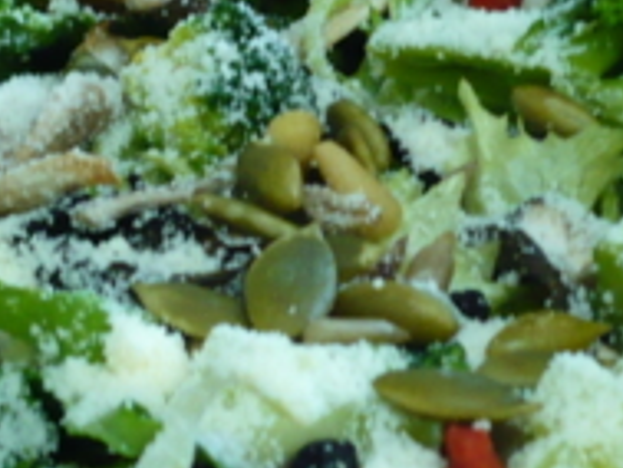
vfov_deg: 10.0
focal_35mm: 148
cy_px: 155
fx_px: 2665
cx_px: 340
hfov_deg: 13.3
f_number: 2.8
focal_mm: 5.8
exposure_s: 1/13
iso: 200
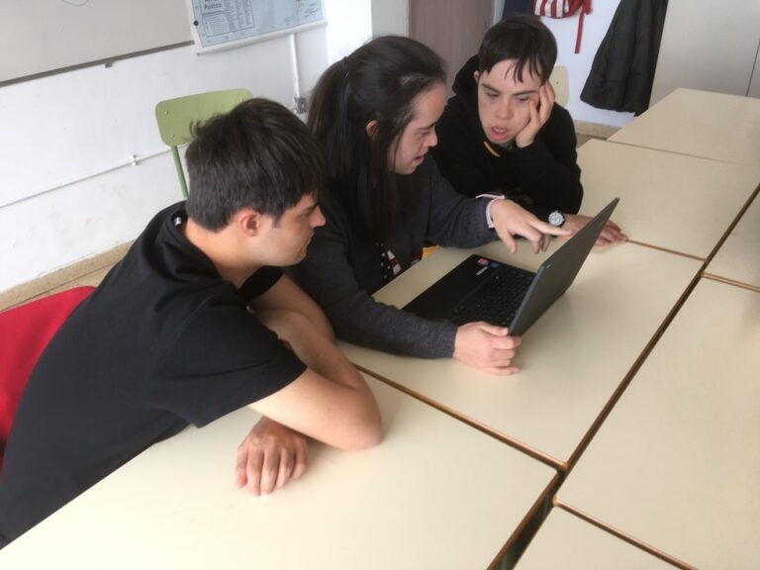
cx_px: 380
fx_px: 637
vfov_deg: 48.2
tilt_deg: -31.7
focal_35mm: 29
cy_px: 285
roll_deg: +3.2
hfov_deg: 61.7
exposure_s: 1/50
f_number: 2.2
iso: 32
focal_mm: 4.15
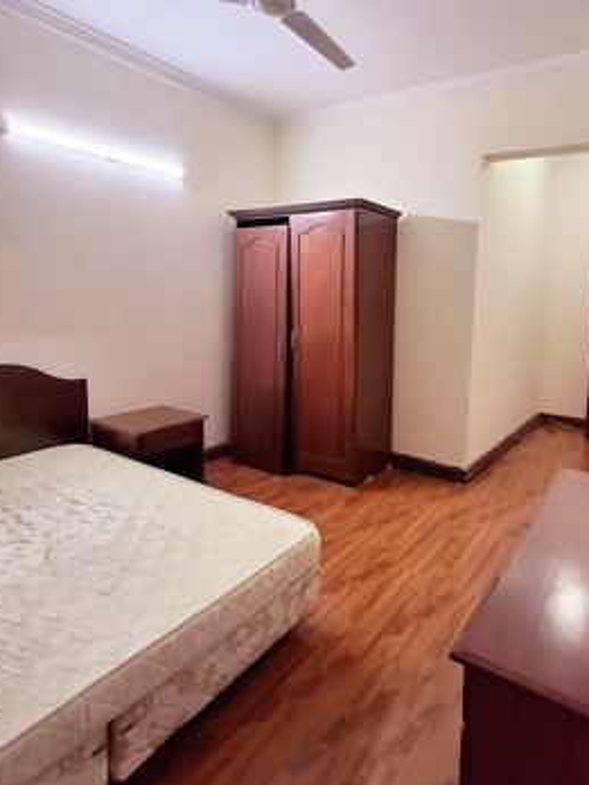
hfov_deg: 62.5
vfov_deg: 78.5
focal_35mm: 21
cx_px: 371
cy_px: 335
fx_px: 476
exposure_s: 1/50
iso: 80
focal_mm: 1.64
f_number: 2.2
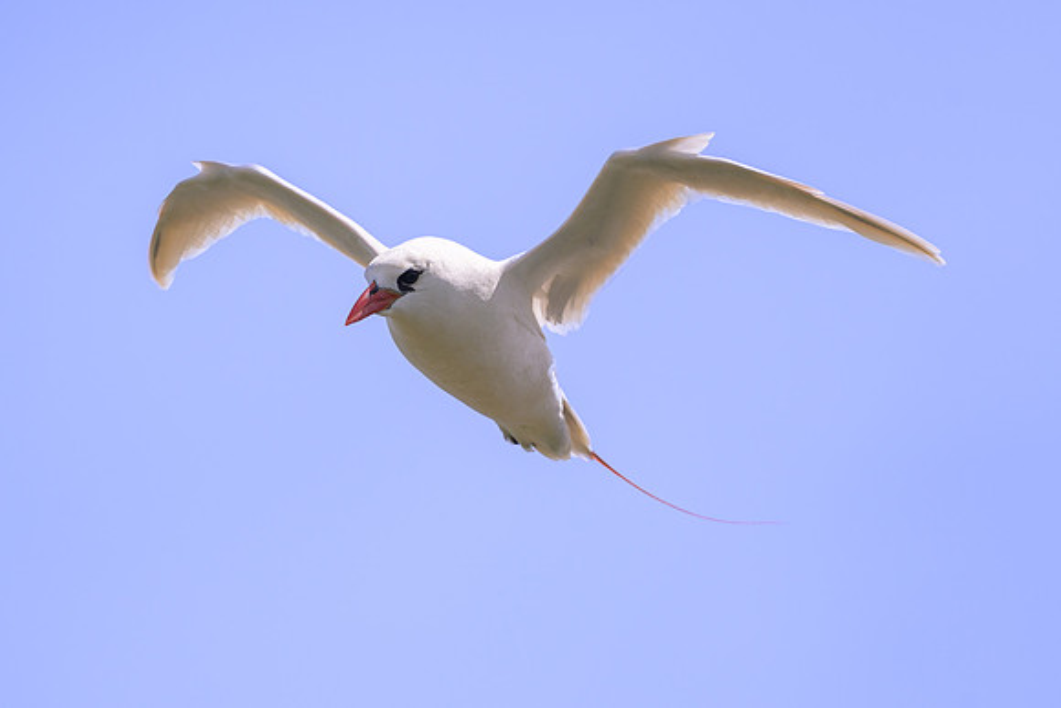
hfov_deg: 2.5
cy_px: 454
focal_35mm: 818
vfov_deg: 1.7
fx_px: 24104
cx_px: 610
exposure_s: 1/2500
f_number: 5.6
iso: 100
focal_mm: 500
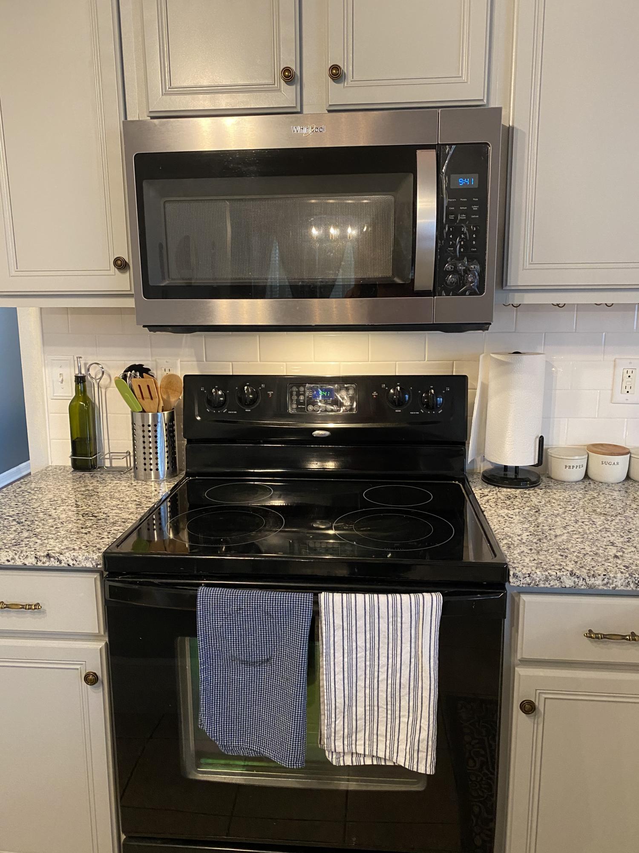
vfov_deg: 67.3
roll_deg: +0.3
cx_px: 320
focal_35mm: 26
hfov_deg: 53.1
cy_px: 426
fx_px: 640
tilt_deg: -11.0
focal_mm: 4.25
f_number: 1.8
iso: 320
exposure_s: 1/46
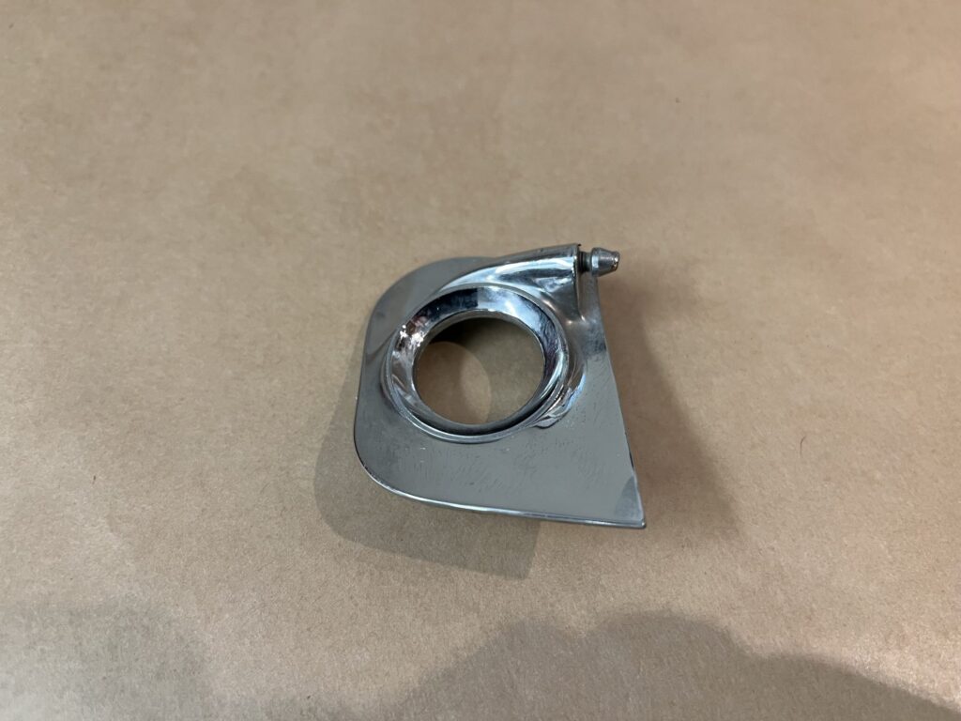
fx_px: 722
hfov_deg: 67.3
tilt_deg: -59.5
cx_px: 480
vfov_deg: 53.1
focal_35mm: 26
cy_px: 360
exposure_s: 1/50
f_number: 1.6
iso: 100
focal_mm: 5.1
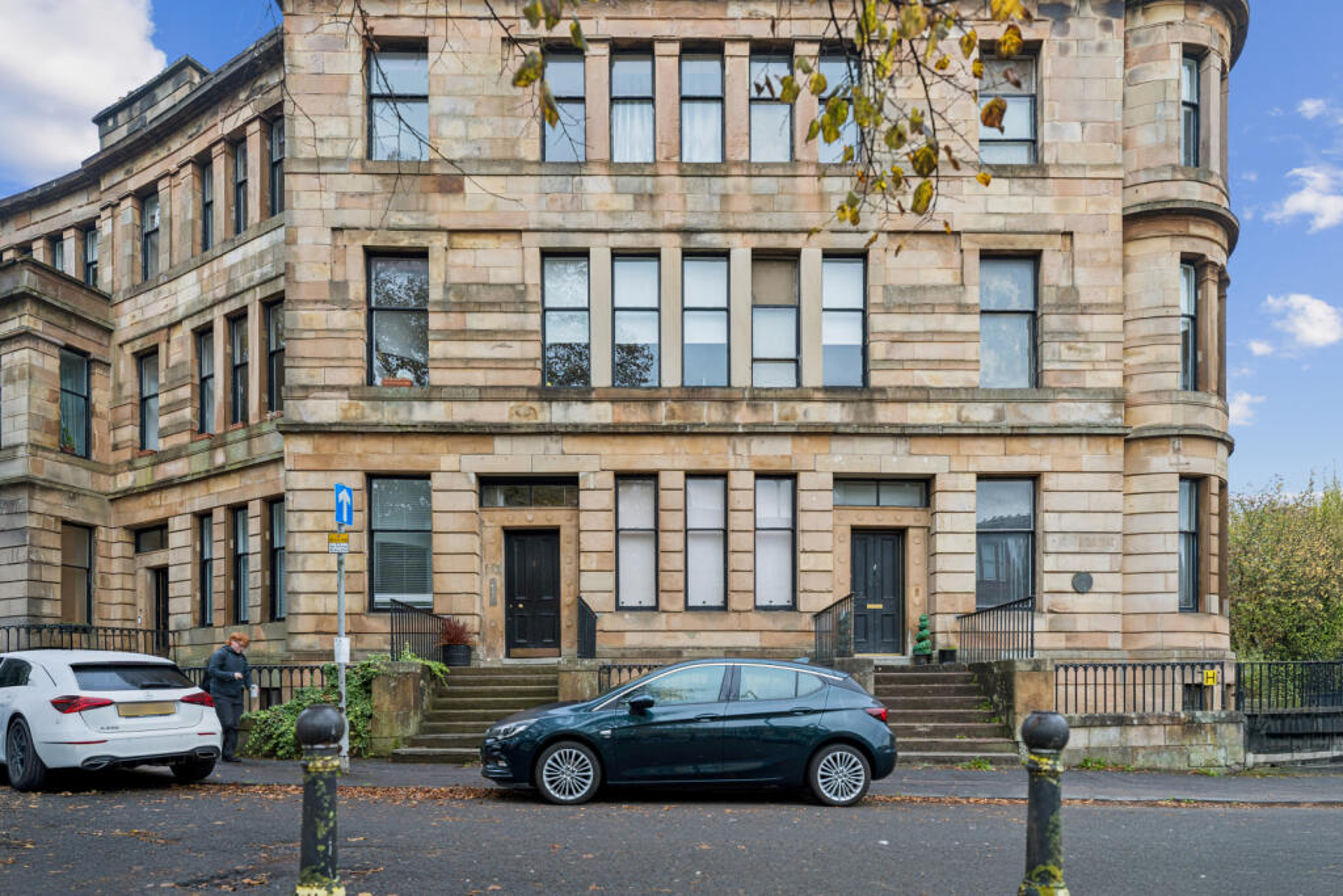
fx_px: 821
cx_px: 672
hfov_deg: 78.6
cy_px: 448
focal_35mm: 22
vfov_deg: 57.2
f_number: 3.2
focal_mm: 22
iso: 200
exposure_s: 1/40
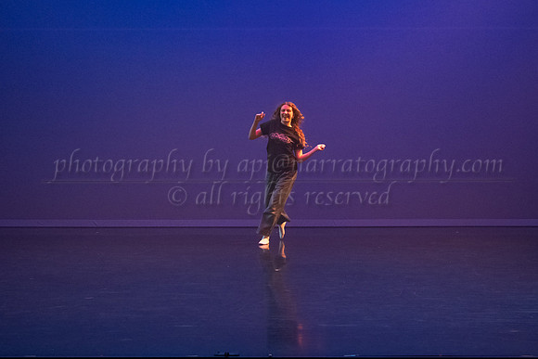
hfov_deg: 18.9
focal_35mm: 108
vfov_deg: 12.6
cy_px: 158
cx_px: 284
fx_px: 1619
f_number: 4.5
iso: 4000
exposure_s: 1/400
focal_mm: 75
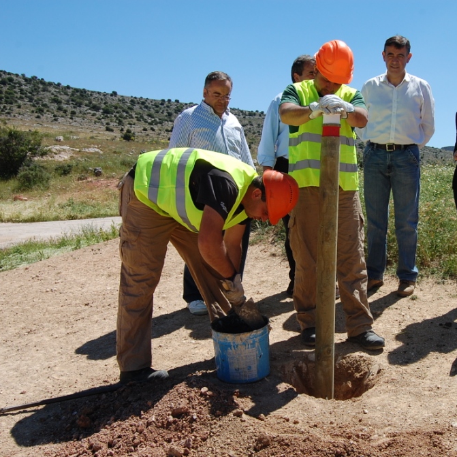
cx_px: 328
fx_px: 667
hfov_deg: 37.1
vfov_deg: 37.8
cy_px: 230
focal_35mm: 45
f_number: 9
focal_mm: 23
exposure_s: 1/320
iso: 200
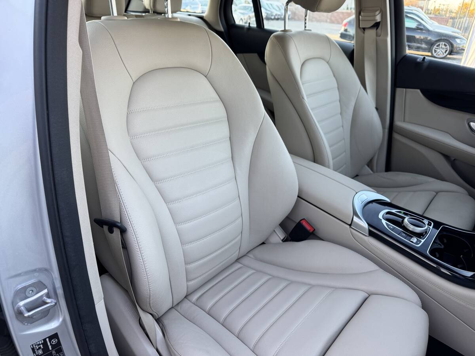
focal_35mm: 24
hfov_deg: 71.6
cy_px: 178
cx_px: 238
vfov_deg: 56.8
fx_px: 329
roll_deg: -3.5
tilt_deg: -25.2
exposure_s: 1/121
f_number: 1.78
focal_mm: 6.76
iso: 100
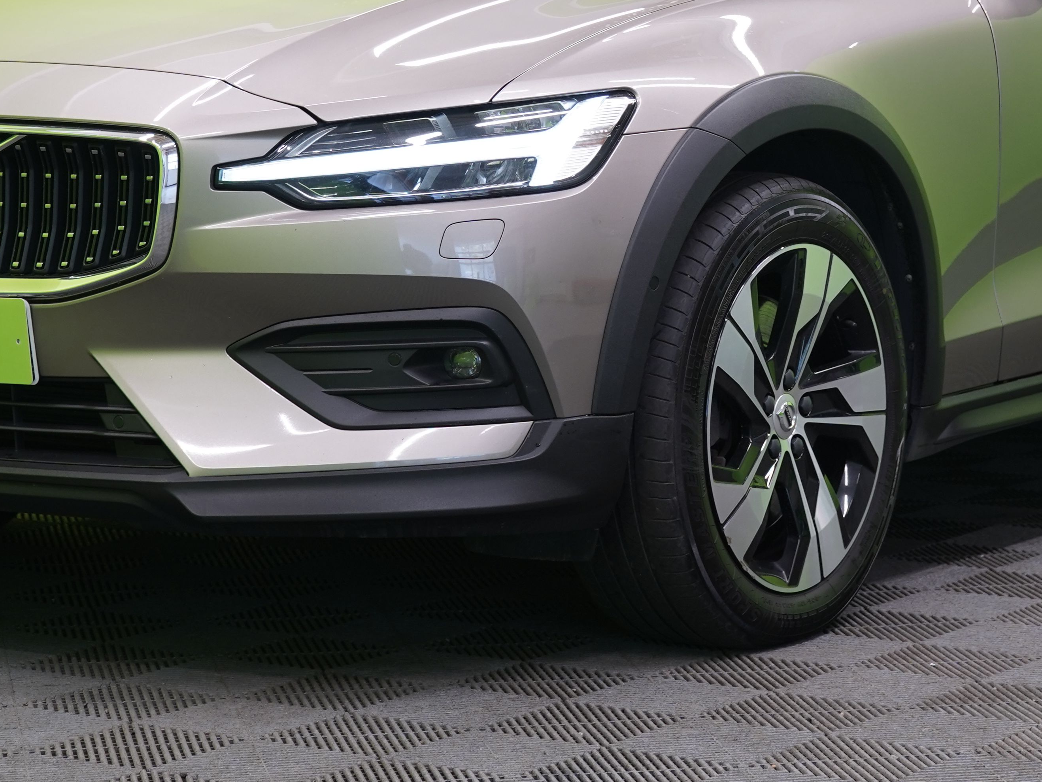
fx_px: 3492
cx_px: 639
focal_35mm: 116
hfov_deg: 17.0
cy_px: 6
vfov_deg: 12.6
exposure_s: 1/25
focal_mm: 53
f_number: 5
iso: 400
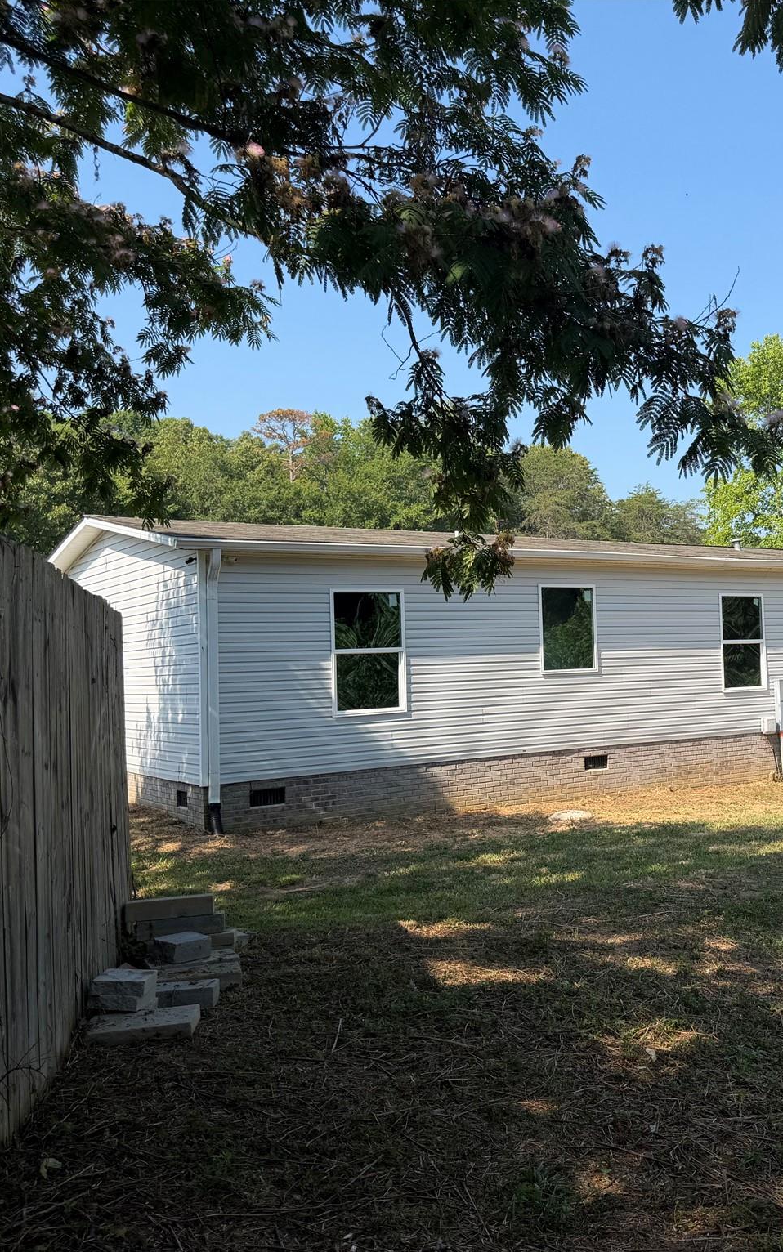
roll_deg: +2.0
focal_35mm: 34
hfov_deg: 35.3
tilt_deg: +4.6
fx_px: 1160
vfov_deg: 56.7
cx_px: 691
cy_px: 626
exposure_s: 1/2232
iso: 80
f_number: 1.78
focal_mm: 6.76
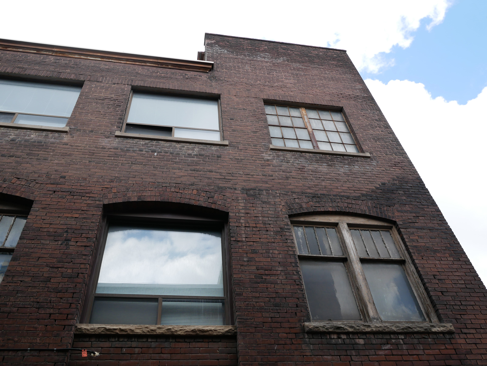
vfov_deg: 46.8
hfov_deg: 59.9
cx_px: 244
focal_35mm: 30
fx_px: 422
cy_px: 183
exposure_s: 1/500
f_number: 3.5
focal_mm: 15
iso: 200
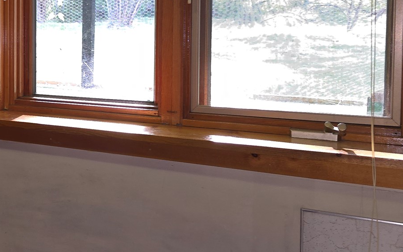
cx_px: -5
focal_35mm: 55
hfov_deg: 33.6
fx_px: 604
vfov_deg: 23.3
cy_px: 63
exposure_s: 1/40
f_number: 1.7
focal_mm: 6.3
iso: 100
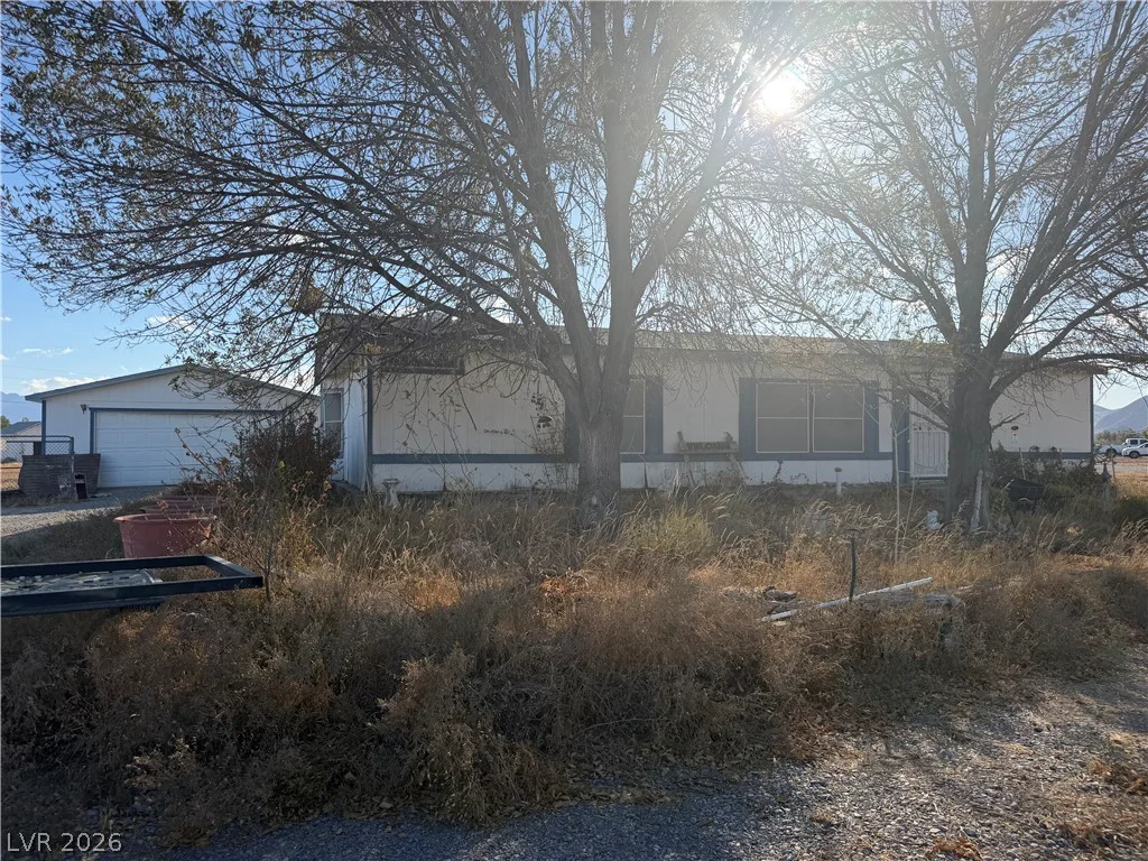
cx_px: 574
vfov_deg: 56.8
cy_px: 430
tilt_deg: +1.0
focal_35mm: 24
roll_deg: +0.2
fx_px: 796
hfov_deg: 71.6
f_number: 1.78
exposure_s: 1/3953
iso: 80
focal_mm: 6.76
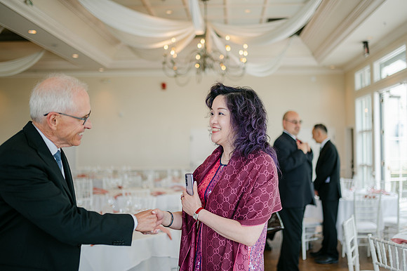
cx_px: 222
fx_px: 440
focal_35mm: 39
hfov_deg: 49.6
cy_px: 128
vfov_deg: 34.2
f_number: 1.4
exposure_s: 1/400
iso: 100
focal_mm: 35
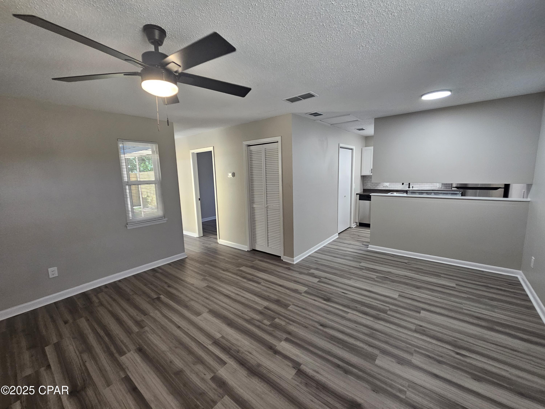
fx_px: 205
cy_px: 204
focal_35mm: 13
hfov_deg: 106.2
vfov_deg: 89.9
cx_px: 272
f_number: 2.2
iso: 160
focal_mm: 2.2
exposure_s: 1/60
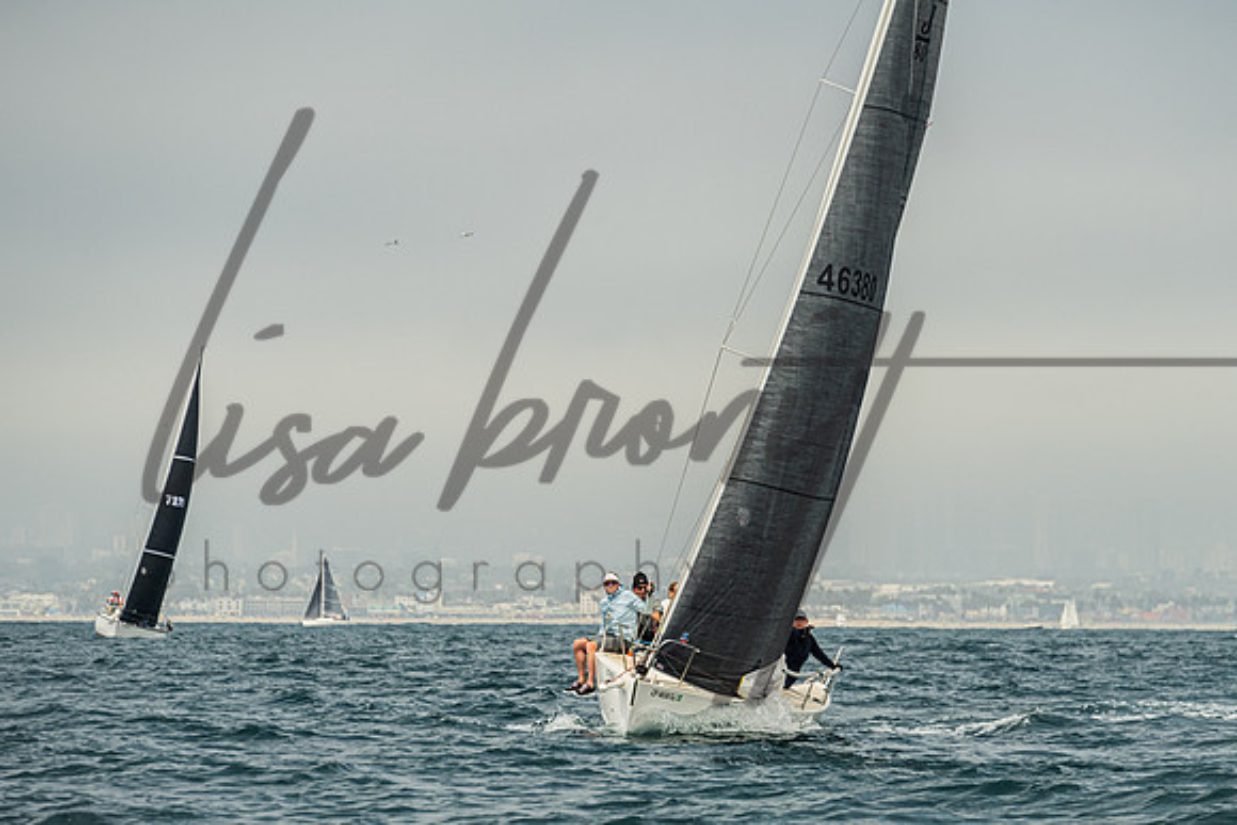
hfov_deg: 9.0
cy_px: 510
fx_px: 7857
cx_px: 723
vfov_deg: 6.0
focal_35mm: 229
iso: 400
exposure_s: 1/1000
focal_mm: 175
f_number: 6.3
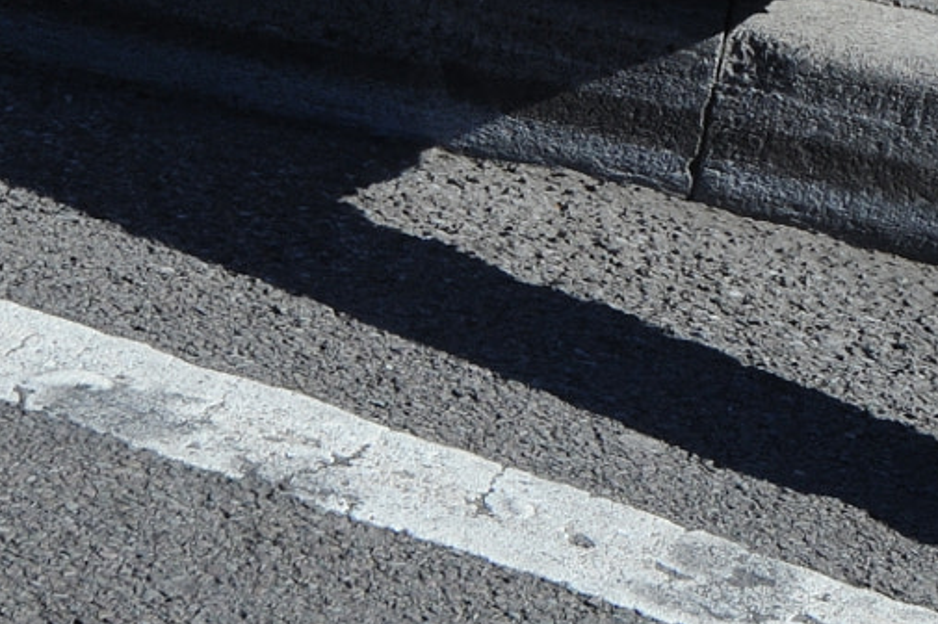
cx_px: 711
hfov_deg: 14.4
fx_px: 3697
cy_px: -508
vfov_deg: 9.2
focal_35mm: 142
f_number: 14
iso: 800
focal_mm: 35
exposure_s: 1/500
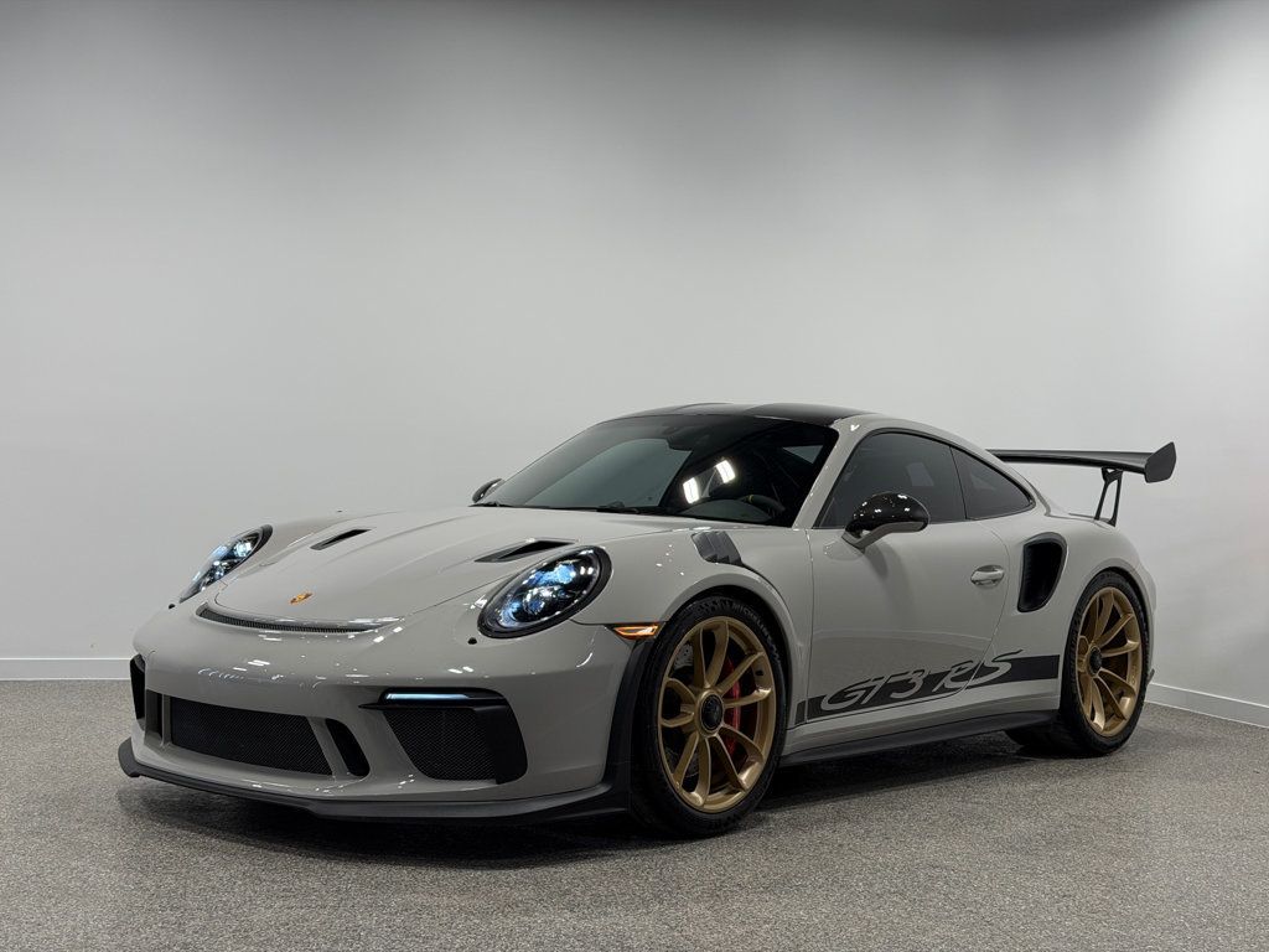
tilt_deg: +0.5
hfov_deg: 39.7
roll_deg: -2.5
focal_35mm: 48
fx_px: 1760
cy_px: 476
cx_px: 634
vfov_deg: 30.3
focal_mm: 6.76
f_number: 1.78
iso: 64
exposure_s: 1/396
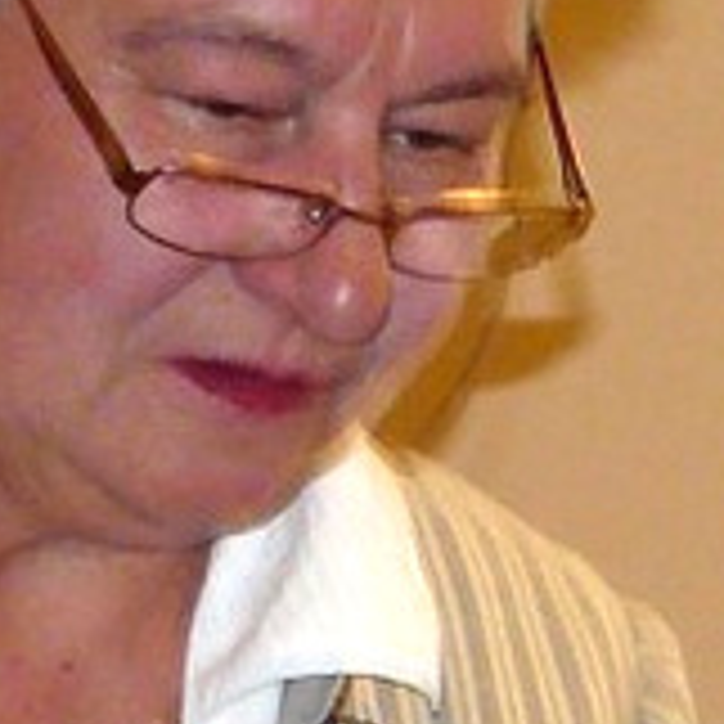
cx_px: 49
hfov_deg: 4.6
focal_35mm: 382
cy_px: 1079
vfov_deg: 4.6
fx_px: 9039
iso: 200
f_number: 3.2
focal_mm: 14.5
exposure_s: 1/30
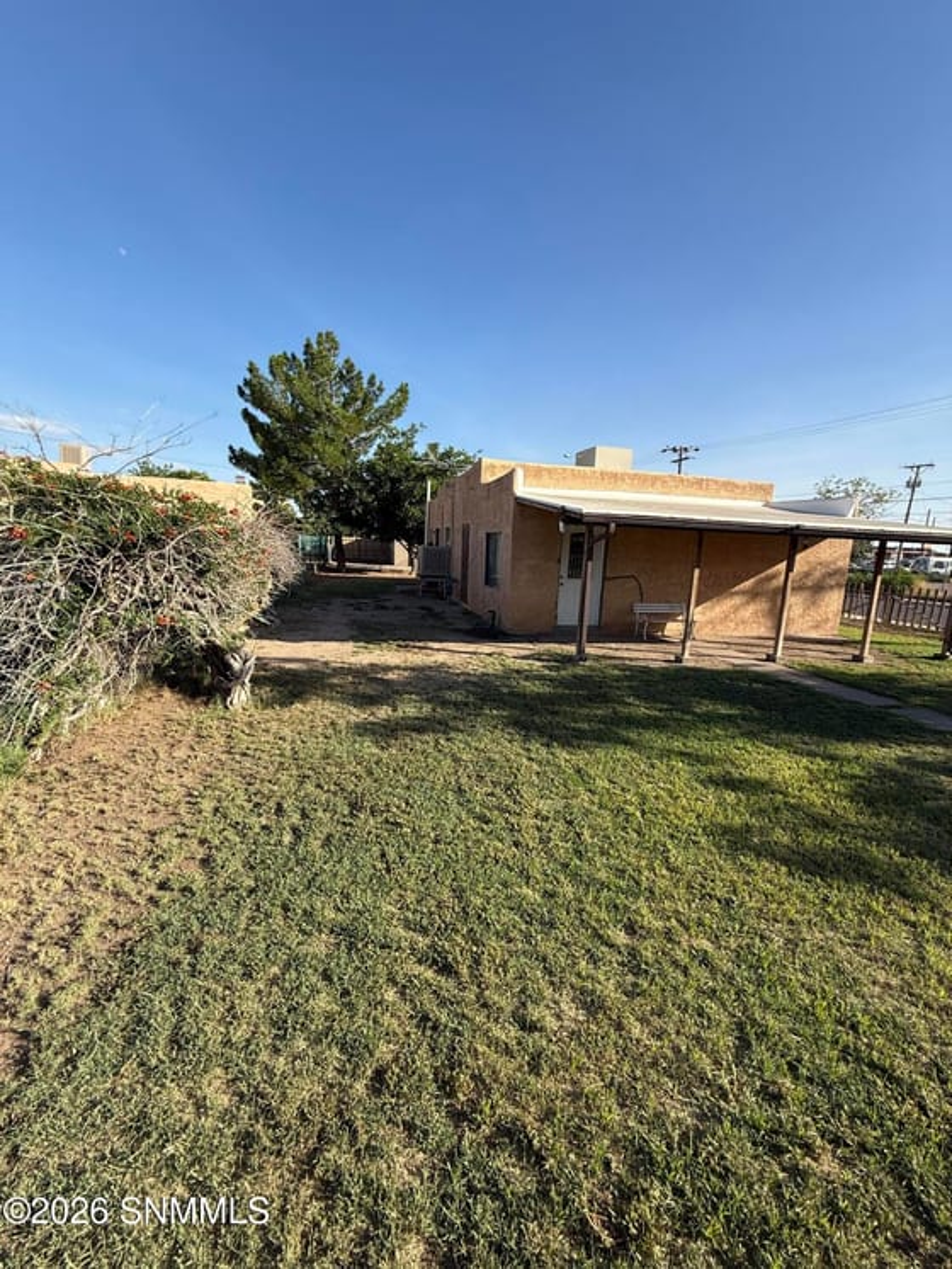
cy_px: 634
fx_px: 513
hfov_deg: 85.7
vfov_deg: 102.0
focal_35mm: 14
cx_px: 476
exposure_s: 1/1017
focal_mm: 2.22
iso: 50
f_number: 2.2
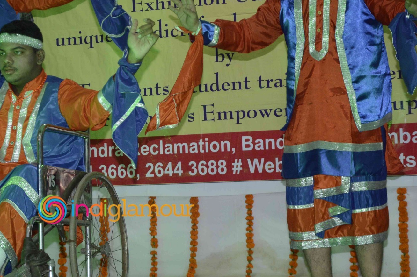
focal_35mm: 138
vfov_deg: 9.9
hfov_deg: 14.8
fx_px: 1597
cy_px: 114
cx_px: 116
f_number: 5
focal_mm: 50
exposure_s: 1/160
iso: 800
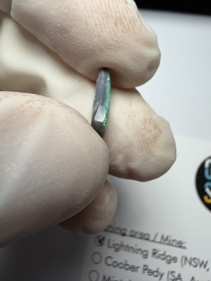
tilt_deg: -69.5
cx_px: 106
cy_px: 140
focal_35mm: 26
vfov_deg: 67.3
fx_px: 211
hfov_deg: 53.1
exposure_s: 1/100
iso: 32
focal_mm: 2.22
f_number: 2.2
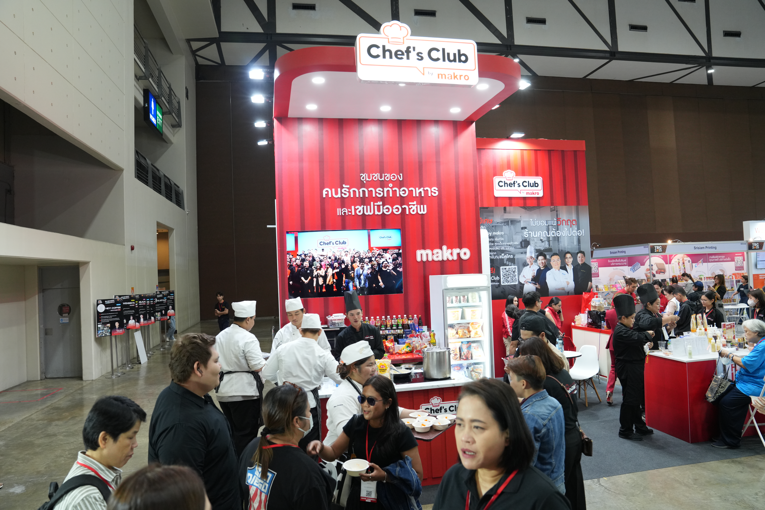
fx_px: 510
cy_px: 255
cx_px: 382
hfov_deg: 73.7
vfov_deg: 53.1
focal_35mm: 24
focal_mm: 24
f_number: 4
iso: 1600
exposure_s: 1/100
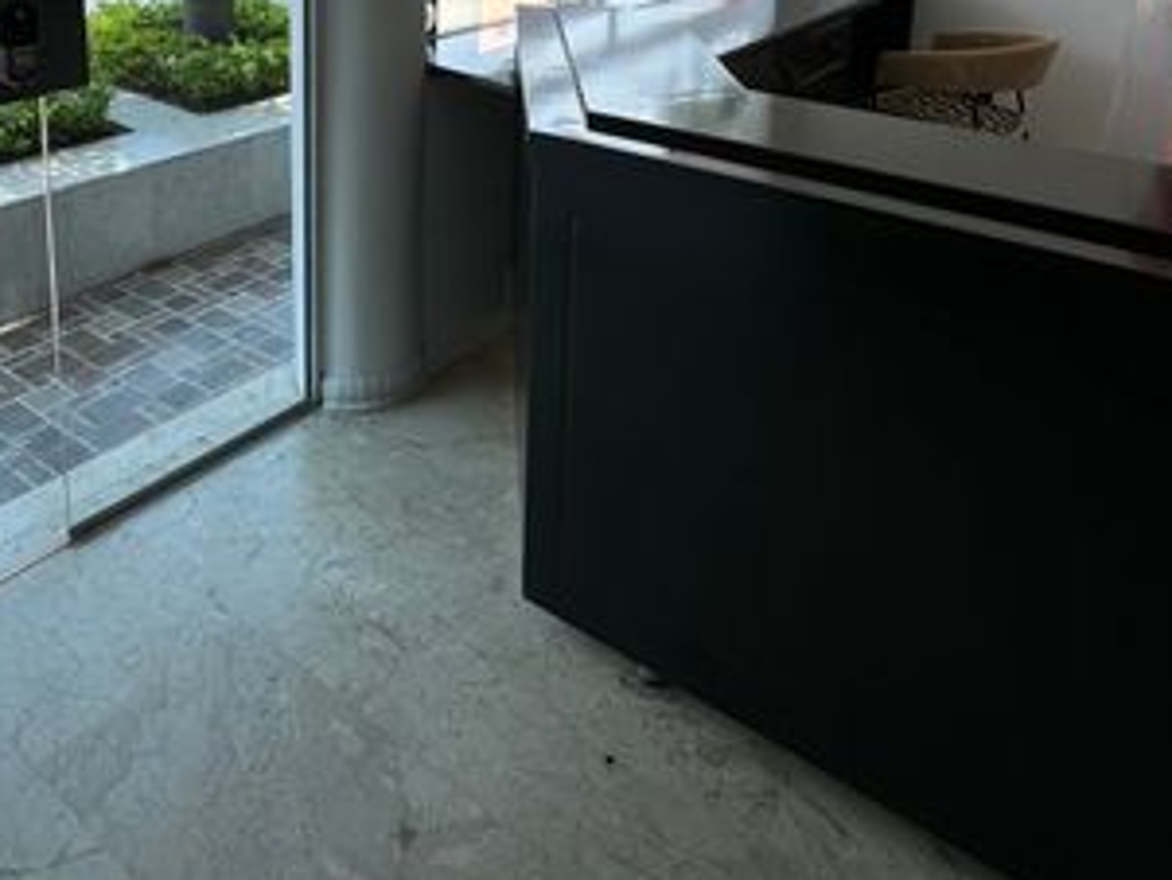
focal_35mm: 31
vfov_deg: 40.7
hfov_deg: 57.6
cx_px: 442
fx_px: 1050
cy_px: 31
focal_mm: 2.22
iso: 40
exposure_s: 1/219
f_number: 2.2
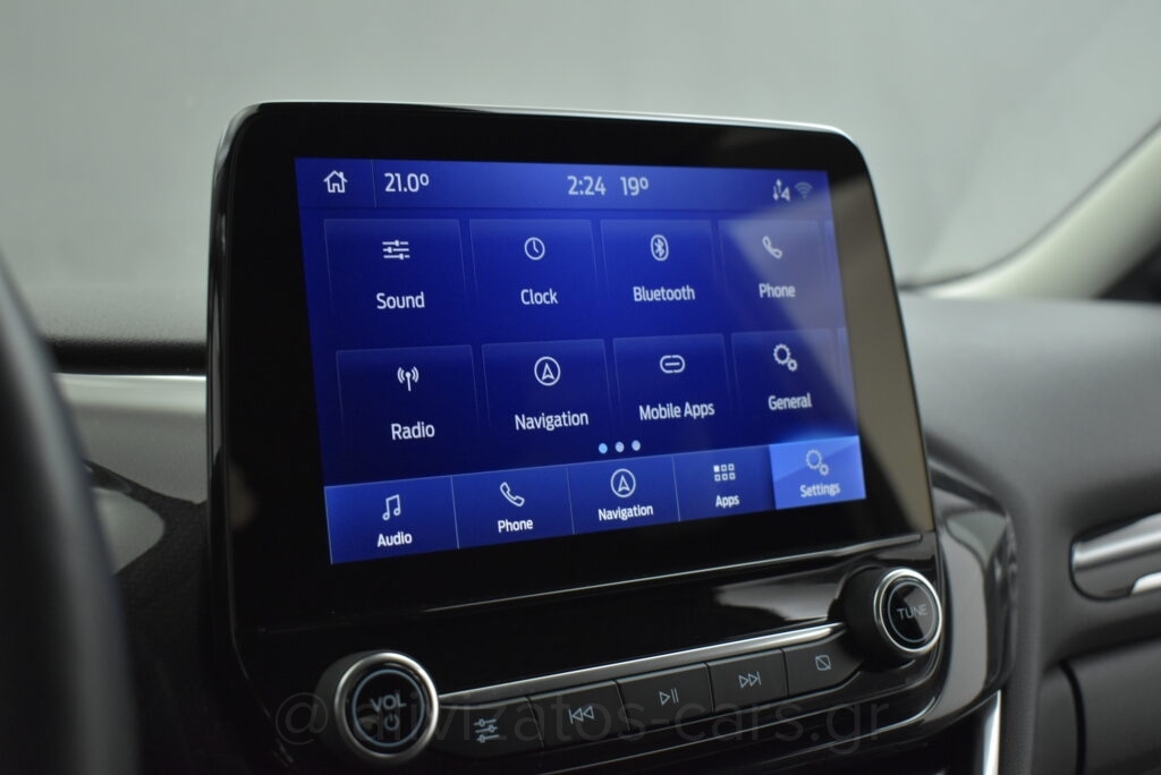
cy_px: 388
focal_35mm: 42
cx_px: 580
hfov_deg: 46.4
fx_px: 1355
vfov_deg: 31.9
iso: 1600
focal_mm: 28
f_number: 4.2
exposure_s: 1/80
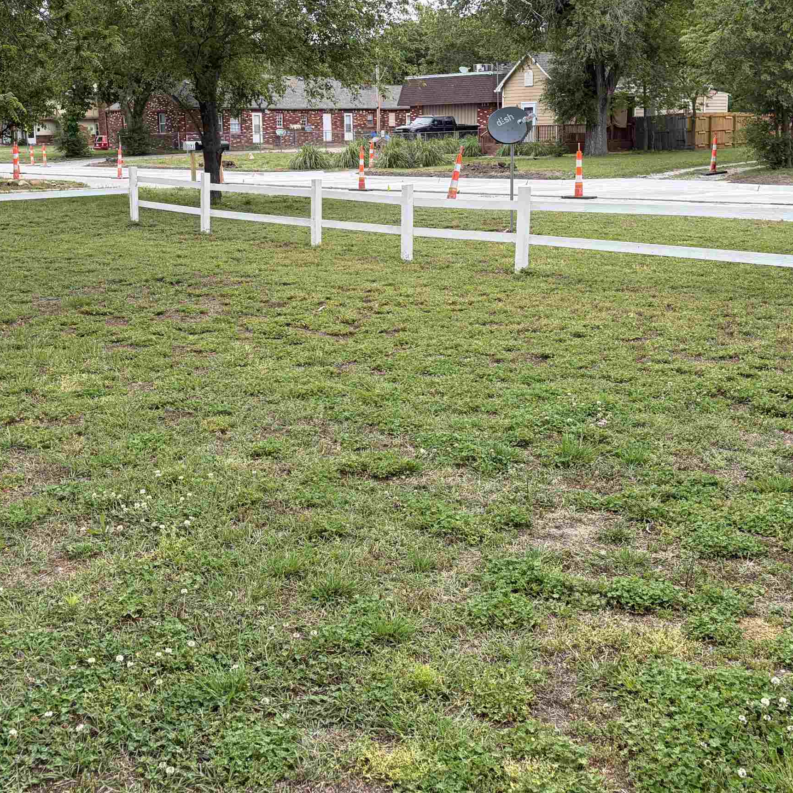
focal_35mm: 41
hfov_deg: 40.9
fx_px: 1063
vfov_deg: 40.6
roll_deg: +1.0
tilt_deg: -8.2
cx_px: 378
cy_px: 293
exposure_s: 1/973
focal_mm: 5.96
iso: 64
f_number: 1.6
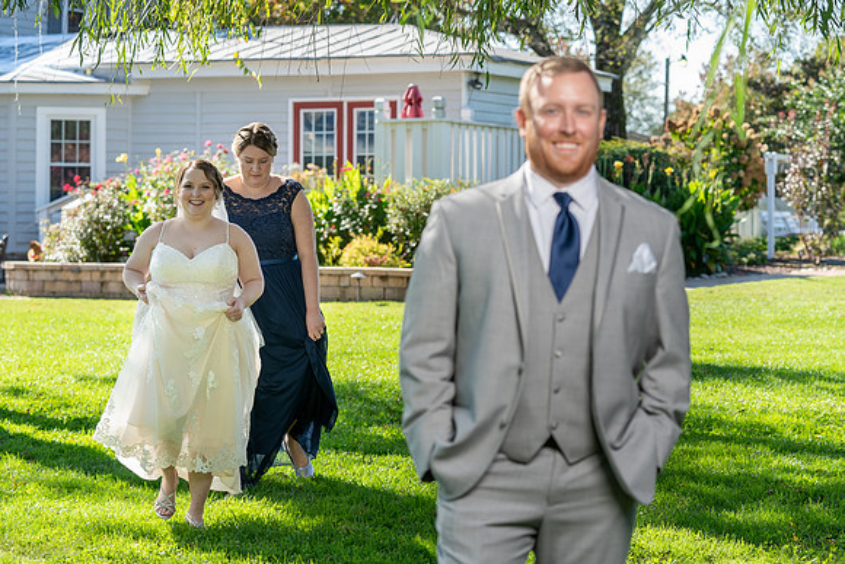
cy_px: 267
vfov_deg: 15.8
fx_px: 2030
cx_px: 486
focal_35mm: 86
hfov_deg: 23.5
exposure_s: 1/200
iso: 50
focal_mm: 73
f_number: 4
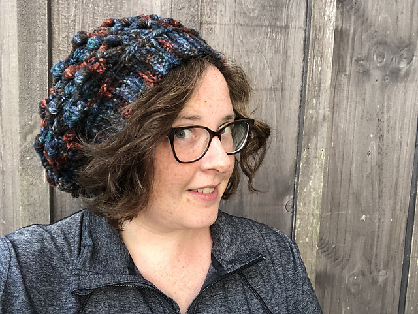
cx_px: 209
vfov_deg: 44.2
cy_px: 157
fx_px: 387
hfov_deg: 56.8
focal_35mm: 32
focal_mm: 2.87
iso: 160
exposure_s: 1/60
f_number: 2.2
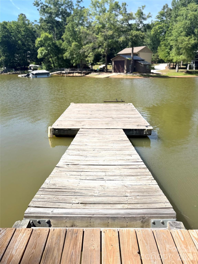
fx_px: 183
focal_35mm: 24
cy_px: 132
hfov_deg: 56.8
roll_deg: -0.5
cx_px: 99
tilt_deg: -18.1
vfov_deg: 71.6
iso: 80
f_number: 1.78
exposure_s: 1/3953
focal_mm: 6.76
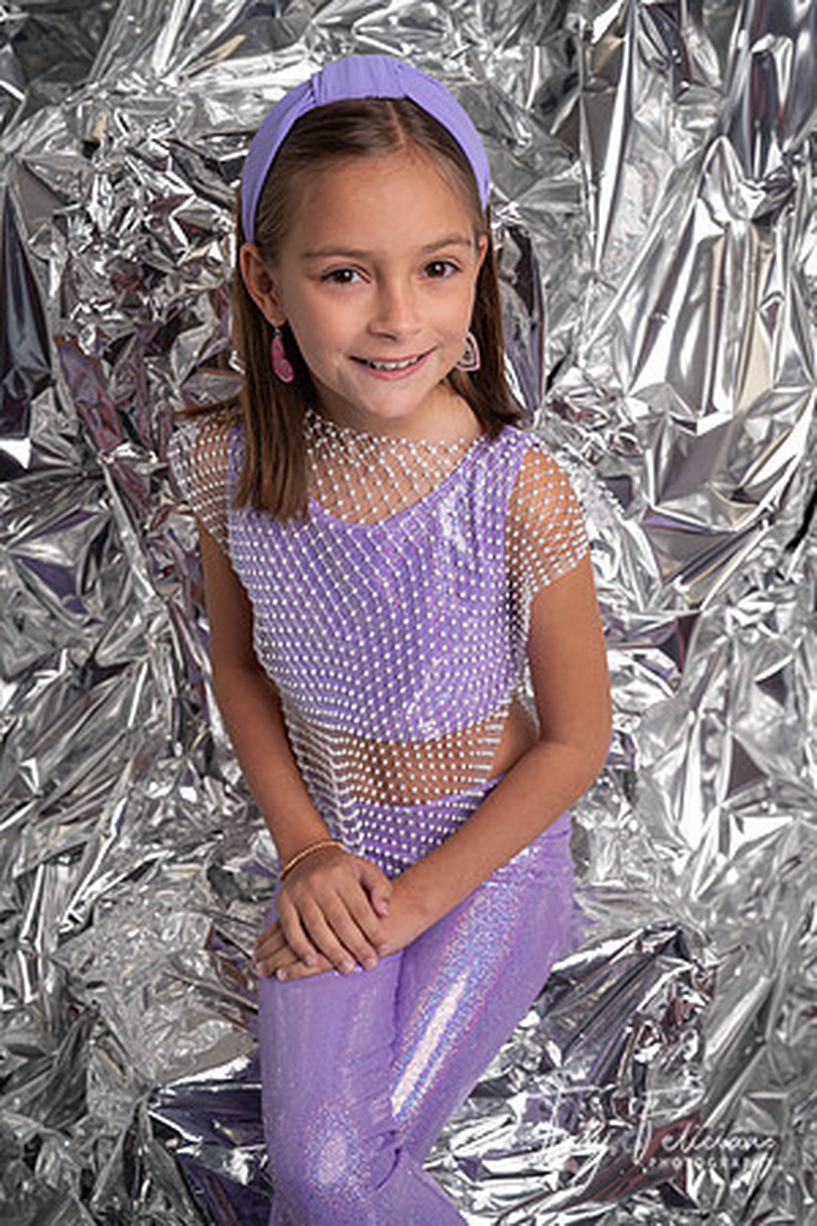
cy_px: 613
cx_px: 408
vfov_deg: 43.6
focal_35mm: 45
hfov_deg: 29.9
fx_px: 1532
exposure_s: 1/200
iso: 160
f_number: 5.6
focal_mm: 45
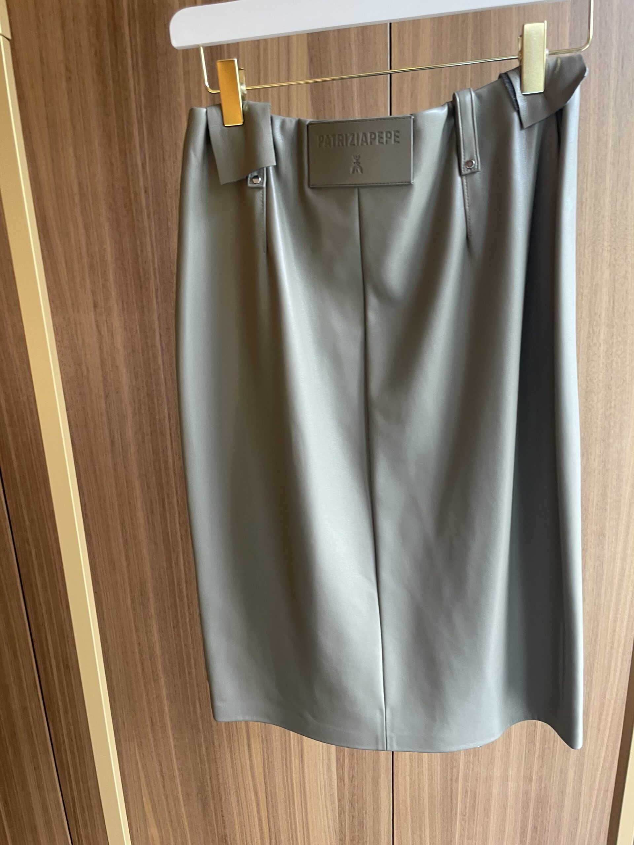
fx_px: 635
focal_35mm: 26
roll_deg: +2.9
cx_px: 317
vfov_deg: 67.3
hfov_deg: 53.1
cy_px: 422
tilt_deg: -16.6
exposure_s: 1/50
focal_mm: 4.2
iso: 100
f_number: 1.6
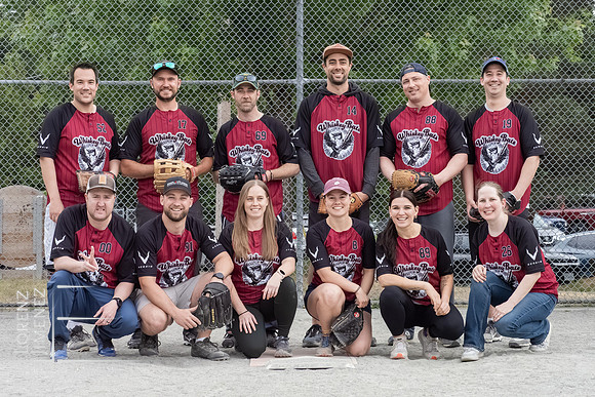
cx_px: 298
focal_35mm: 100
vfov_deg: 13.7
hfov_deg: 20.4
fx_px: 1651
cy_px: 174
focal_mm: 48
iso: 6400
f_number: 5.6
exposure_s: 1/1600
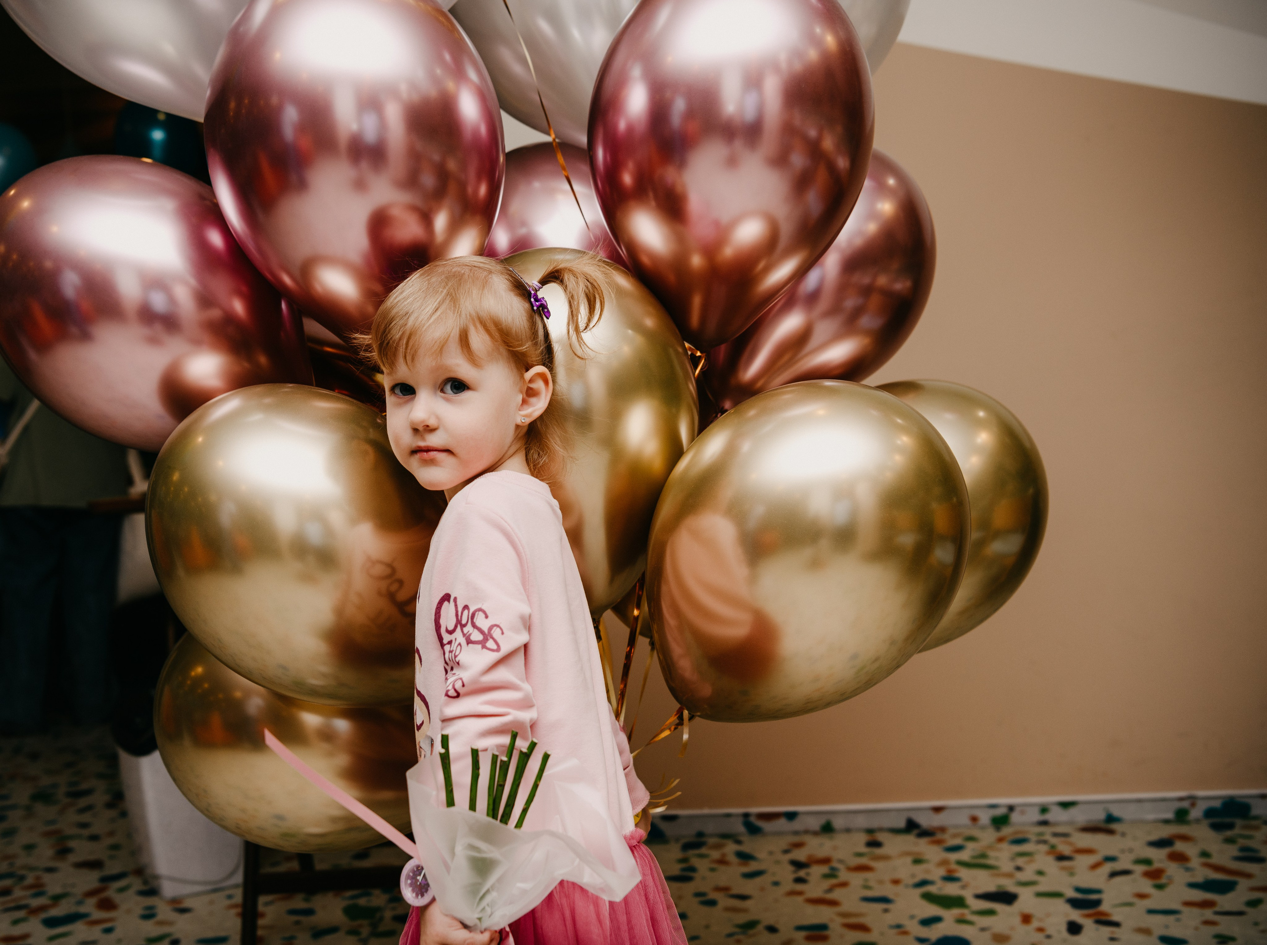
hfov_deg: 44.7
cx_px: 539
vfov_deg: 34.2
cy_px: 459
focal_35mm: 42
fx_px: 1537
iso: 200
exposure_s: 1/160
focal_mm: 38
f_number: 4
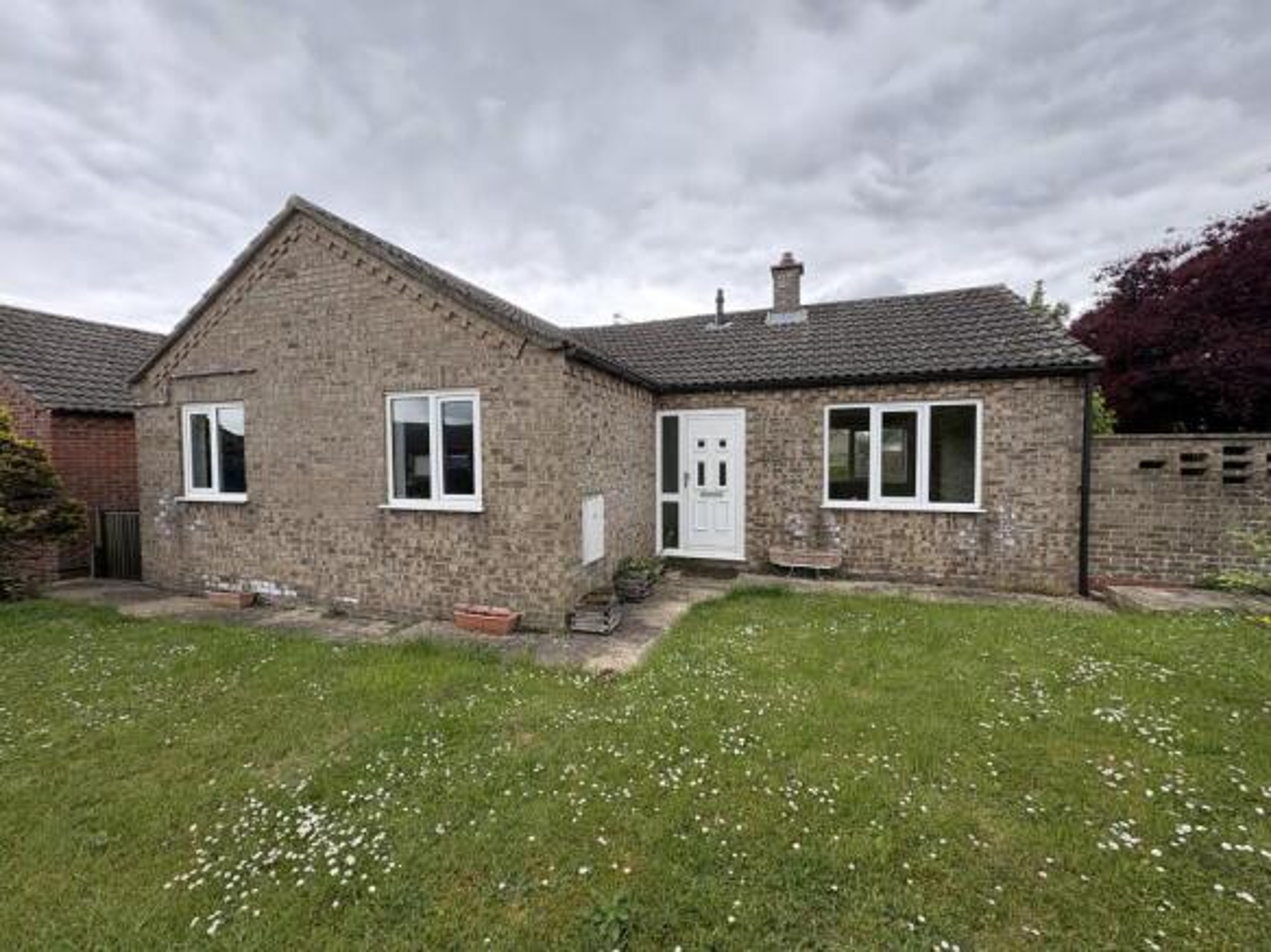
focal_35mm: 14
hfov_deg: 102.1
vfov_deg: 85.7
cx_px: 636
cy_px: 476
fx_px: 514
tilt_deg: -1.5
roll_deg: +1.2
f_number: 2.2
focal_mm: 2.22
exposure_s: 1/294
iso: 64
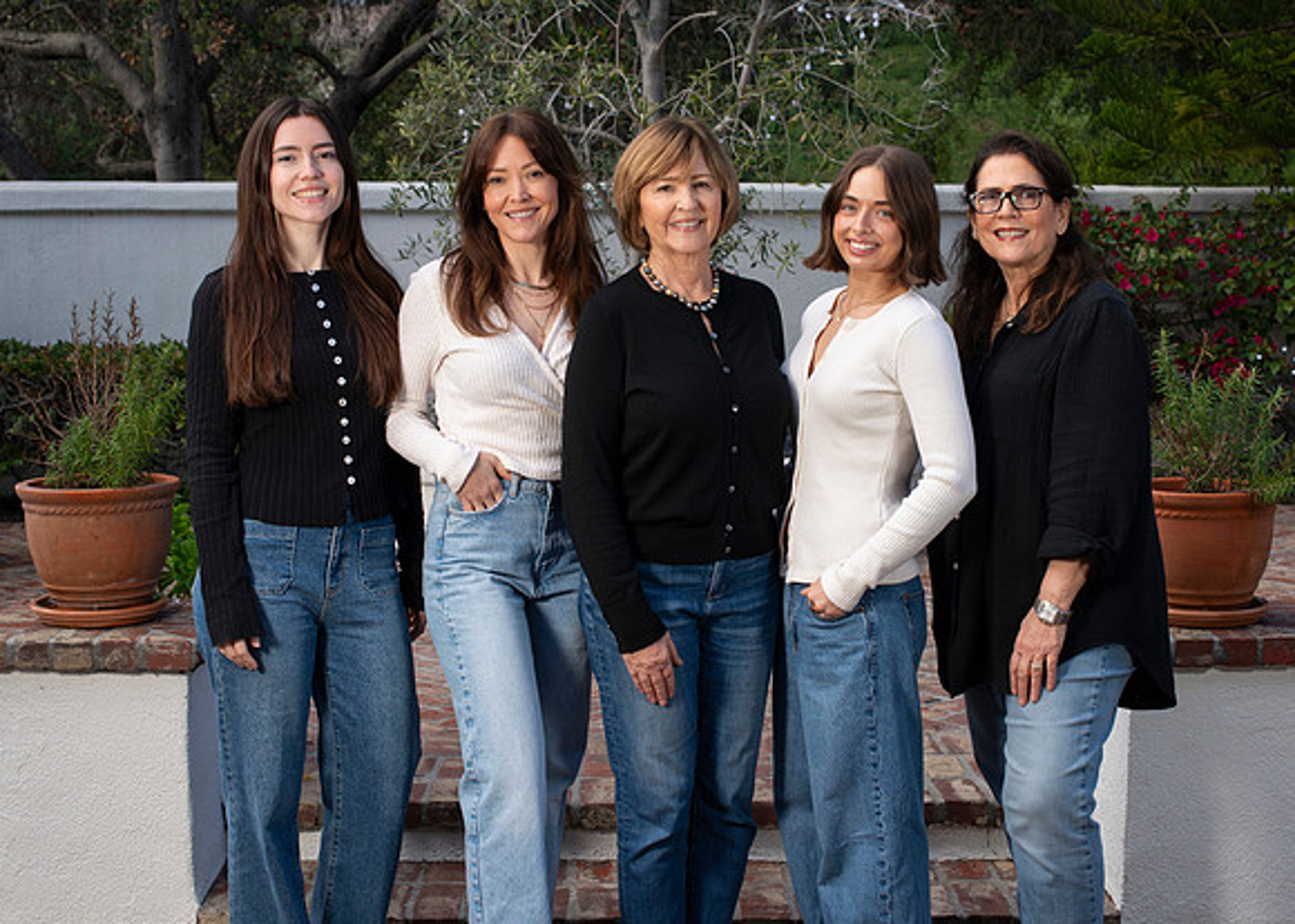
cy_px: 457
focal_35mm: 57
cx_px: 677
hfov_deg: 34.2
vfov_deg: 24.8
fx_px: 2104
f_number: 7.1
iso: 250
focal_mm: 50
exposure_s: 1/200
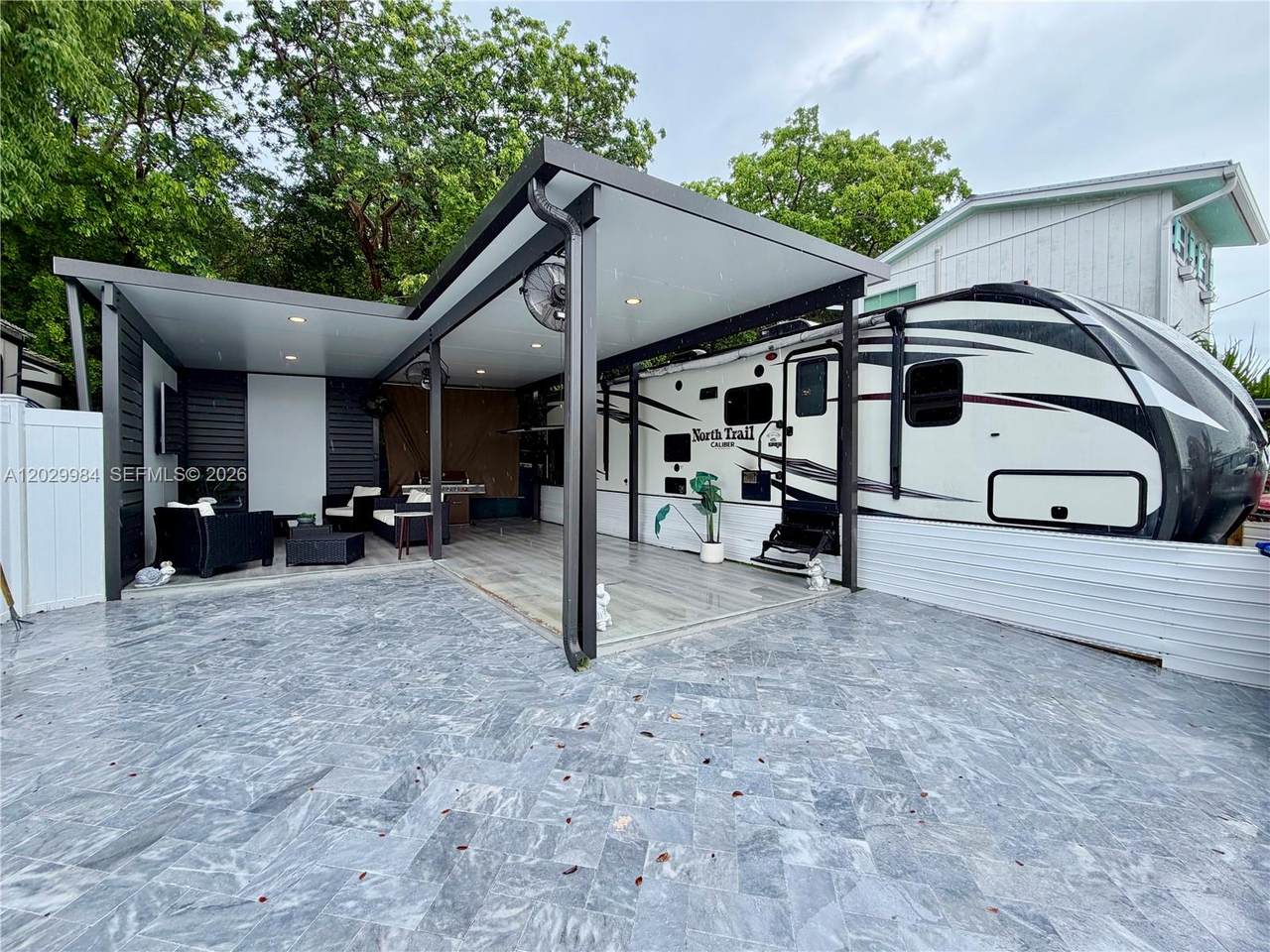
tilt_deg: -1.4
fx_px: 514
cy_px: 476
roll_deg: -0.1
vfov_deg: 85.7
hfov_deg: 102.1
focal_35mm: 14
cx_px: 635
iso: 50
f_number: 2.2
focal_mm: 2.22
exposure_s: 1/502
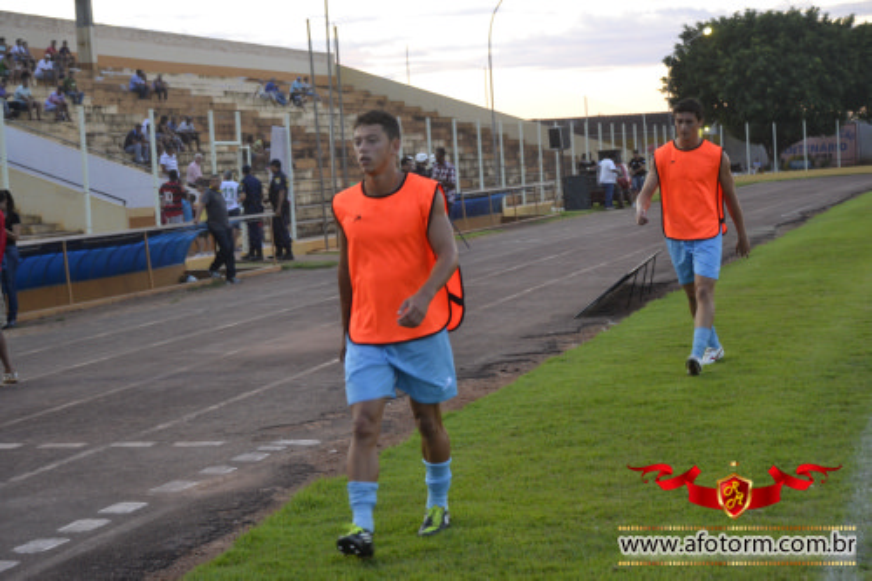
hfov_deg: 27.0
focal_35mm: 75
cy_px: 290
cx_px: 436
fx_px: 1816
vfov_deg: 18.2
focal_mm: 50
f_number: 4.8
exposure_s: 1/60
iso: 1000
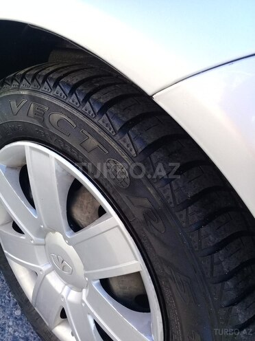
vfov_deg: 58.4
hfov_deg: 45.4
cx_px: 128
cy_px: 170
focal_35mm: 31
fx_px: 304
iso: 50
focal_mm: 3.3
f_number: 2.2
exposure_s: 1/161
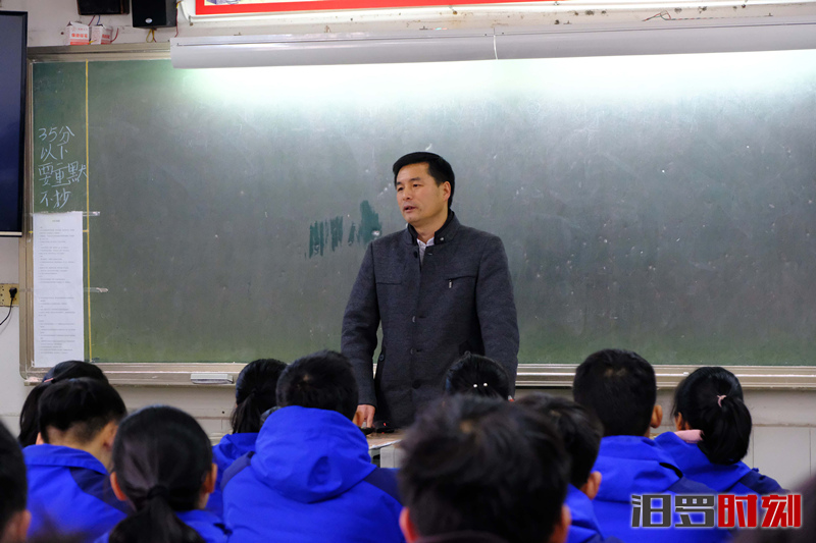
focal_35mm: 88
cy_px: 272
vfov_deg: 15.5
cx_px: 408
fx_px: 1994
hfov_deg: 23.1
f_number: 5
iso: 6400
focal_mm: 58.9
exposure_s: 1/125
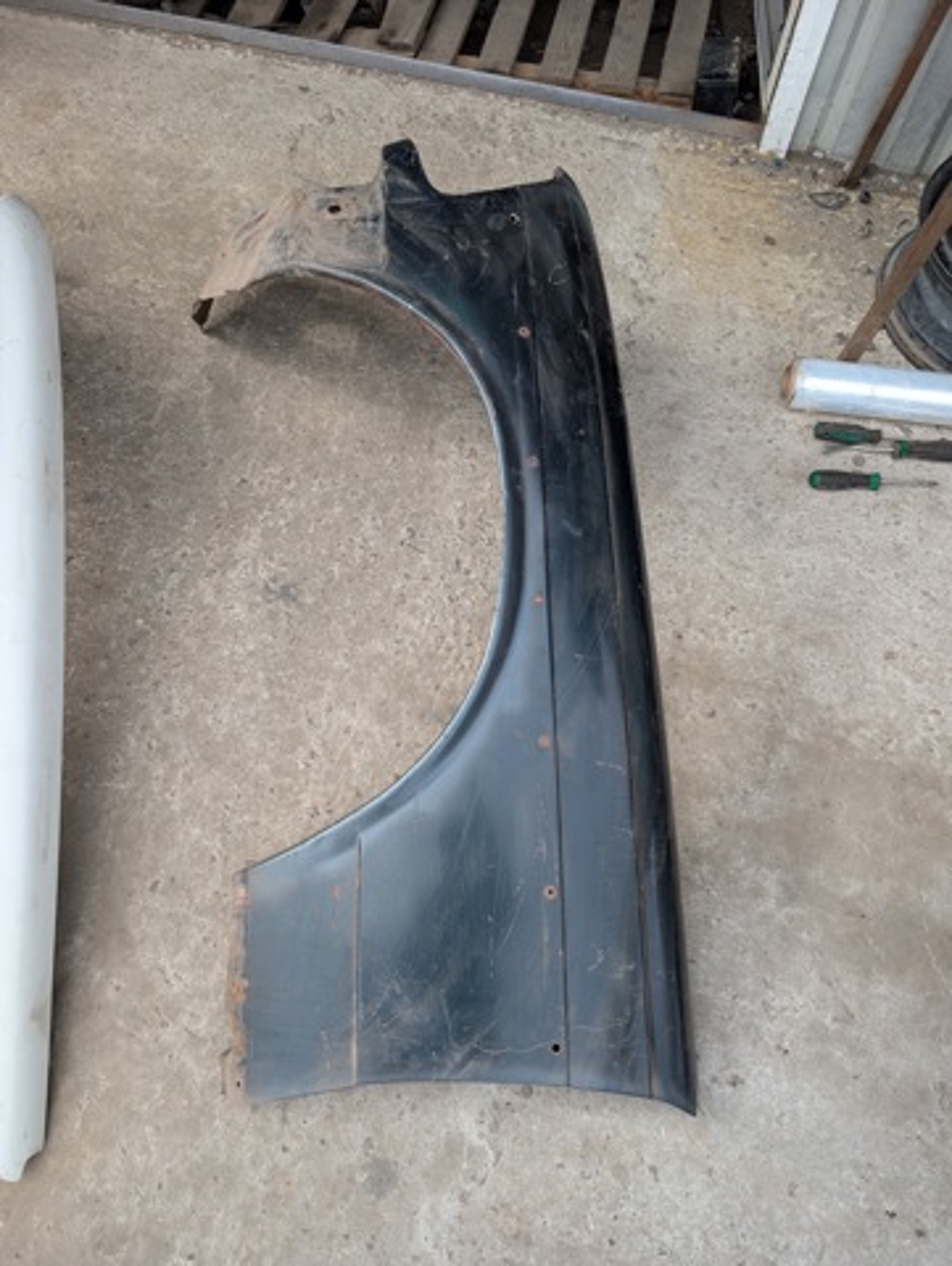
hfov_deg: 56.9
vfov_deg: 71.5
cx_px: 476
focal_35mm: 24
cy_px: 633
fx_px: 878
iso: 19
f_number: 1.68
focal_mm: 6.9
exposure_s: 1/236
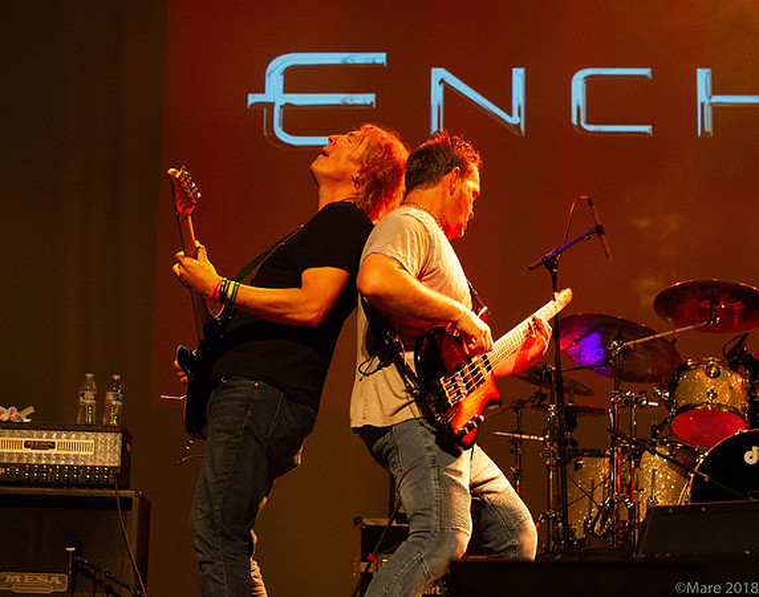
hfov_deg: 23.2
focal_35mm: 83
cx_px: 307
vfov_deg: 18.4
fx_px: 1848
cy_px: 295
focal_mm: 70
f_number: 6.3
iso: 8000
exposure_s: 1/125
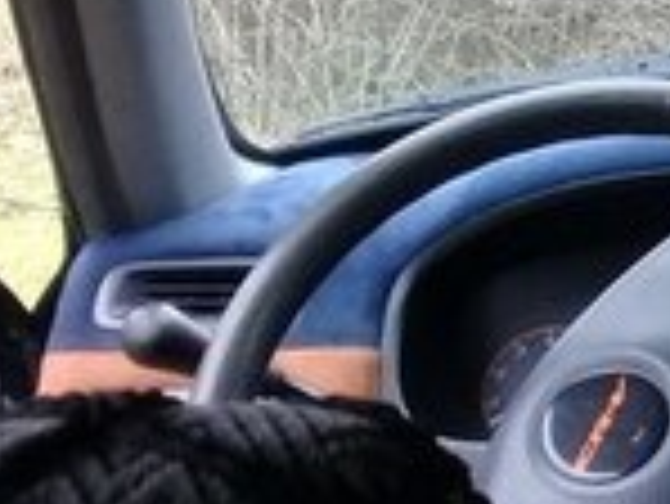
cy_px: 74
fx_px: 2654
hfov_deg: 12.6
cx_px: 1353
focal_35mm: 137
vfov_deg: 10.8
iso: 50
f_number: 2.2
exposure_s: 1/50
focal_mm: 3.3
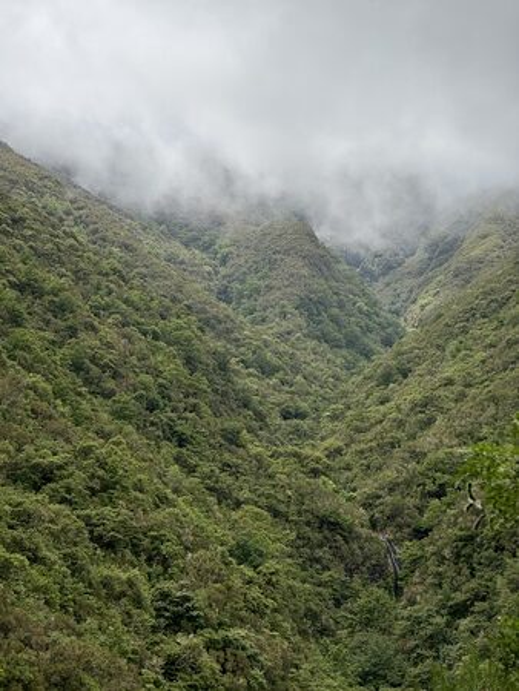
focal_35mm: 77
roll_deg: +0.3
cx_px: 260
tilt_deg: +12.2
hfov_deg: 19.2
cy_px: 346
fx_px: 1538
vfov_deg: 25.3
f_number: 2.8
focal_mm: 9
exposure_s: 1/911
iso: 32
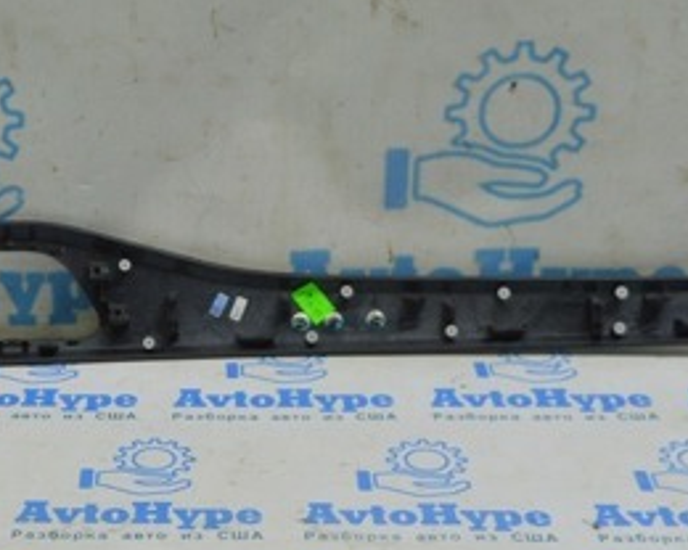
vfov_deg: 18.5
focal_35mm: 83
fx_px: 1690
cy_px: 300
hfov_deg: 22.6
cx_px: 116
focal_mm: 24
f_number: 5.6
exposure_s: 1/40
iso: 400
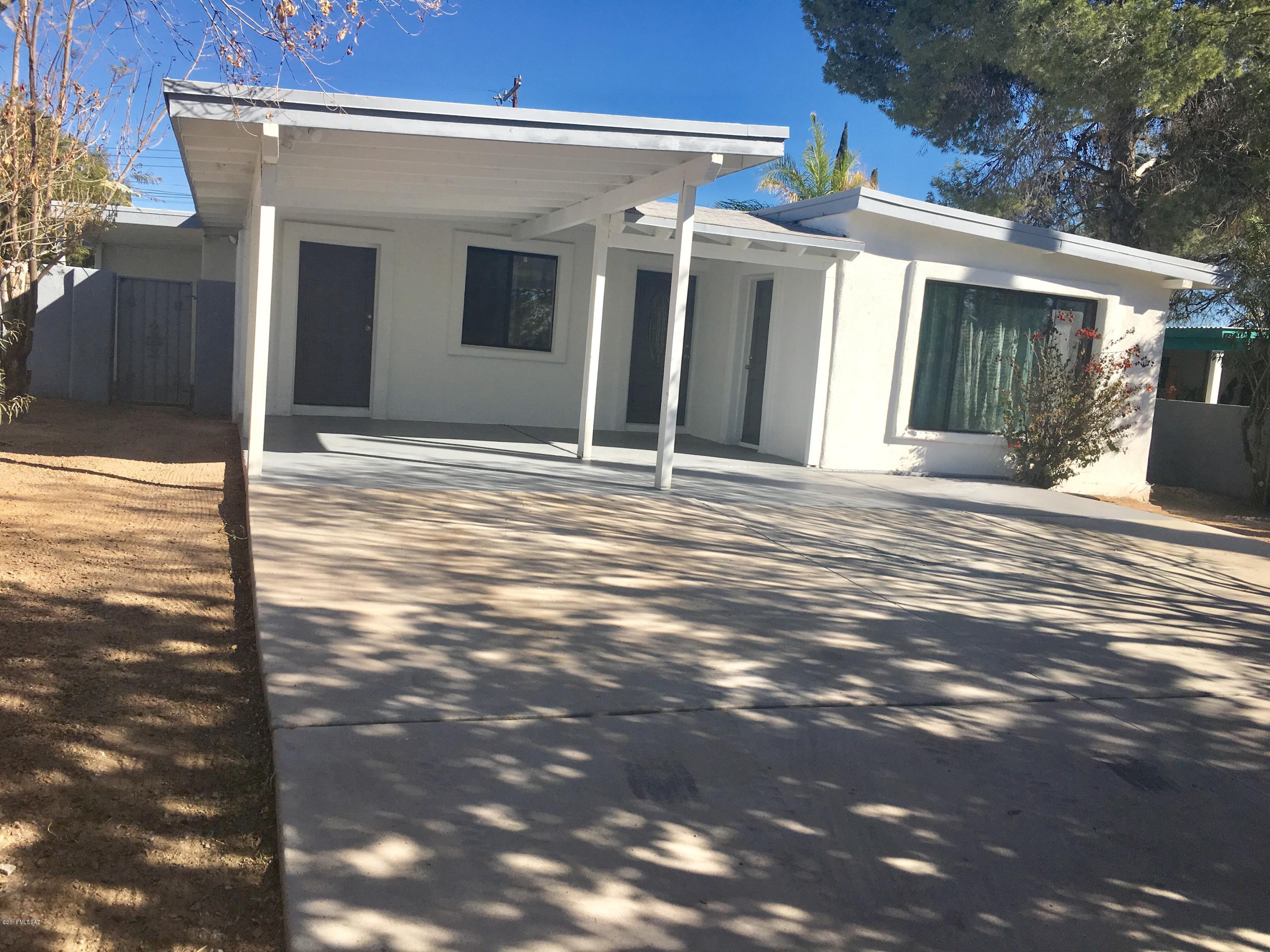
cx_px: 635
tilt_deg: -6.0
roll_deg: -4.5
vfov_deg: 48.2
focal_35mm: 29
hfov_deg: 61.7
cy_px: 476
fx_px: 1064
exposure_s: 1/1508
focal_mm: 4.15
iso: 25
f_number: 2.2
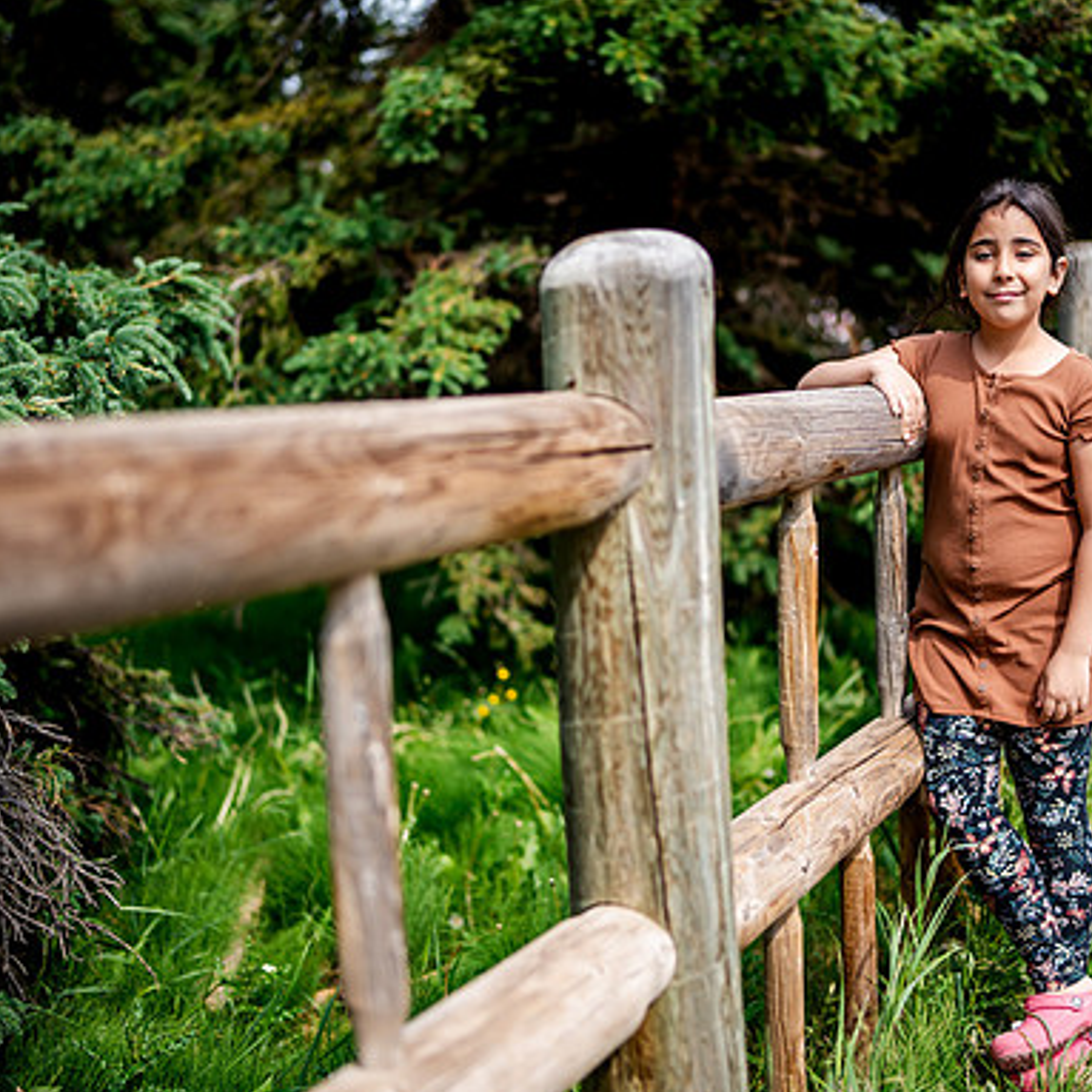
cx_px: 656
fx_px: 1606
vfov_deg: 37.6
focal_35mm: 45
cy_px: 546
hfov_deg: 37.4
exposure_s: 1/6400
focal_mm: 35
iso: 200
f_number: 1.2
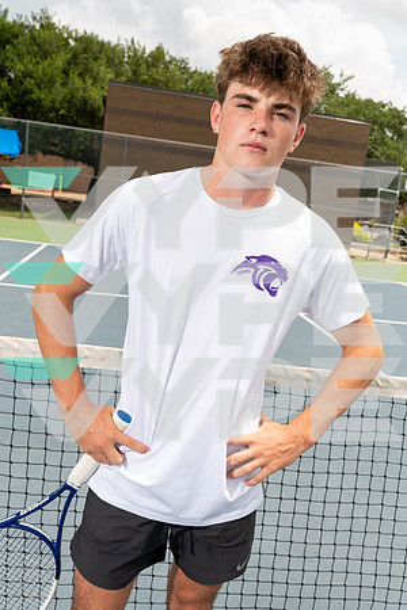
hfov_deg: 37.9
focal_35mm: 35
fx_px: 593
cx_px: 204
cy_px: 305
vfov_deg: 54.4
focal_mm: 35
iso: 100
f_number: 8
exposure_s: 1/250
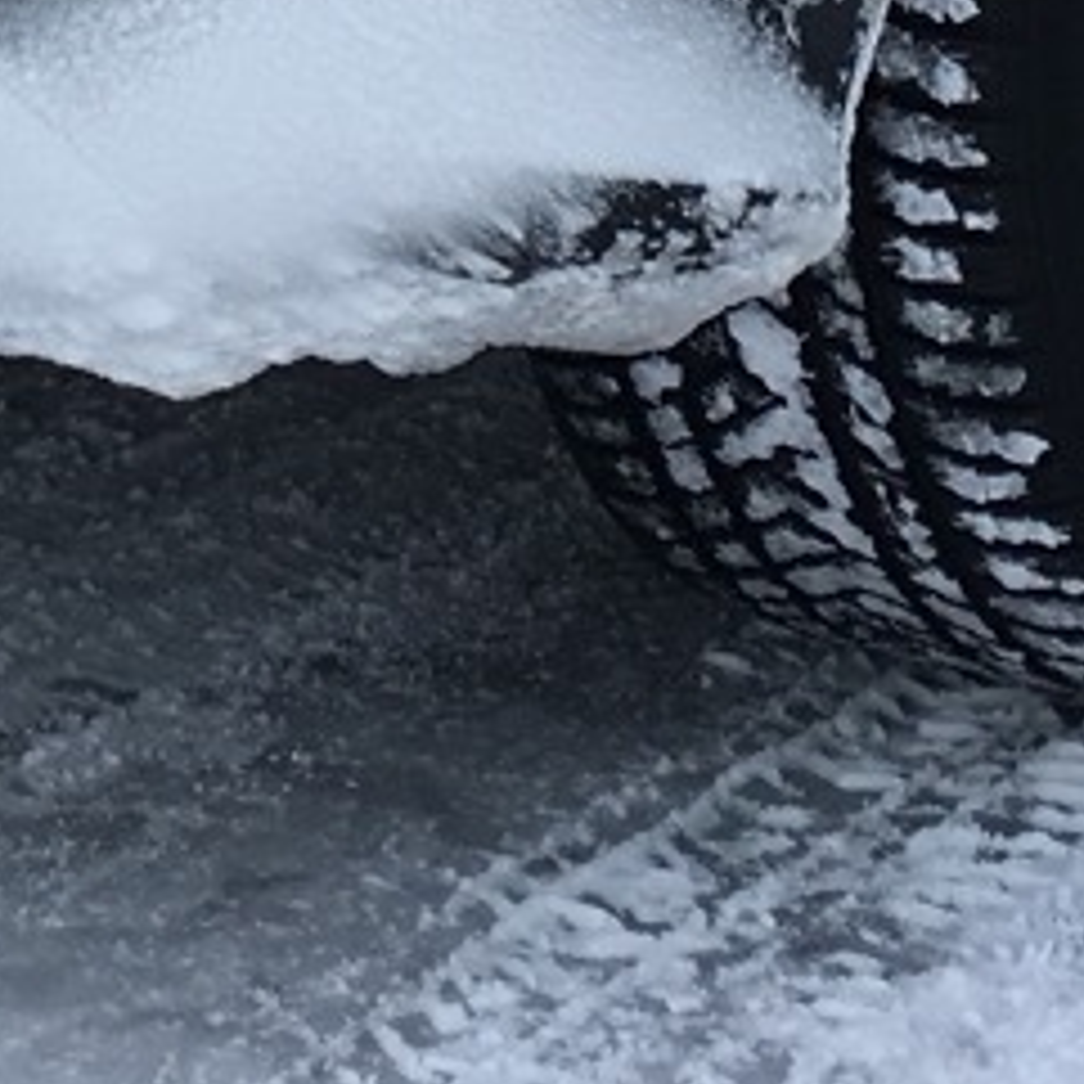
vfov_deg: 11.7
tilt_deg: +0.8
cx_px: -31
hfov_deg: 12.7
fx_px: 4818
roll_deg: -1.5
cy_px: -967
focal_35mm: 136
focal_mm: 4.15
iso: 25
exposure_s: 1/845
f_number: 2.2
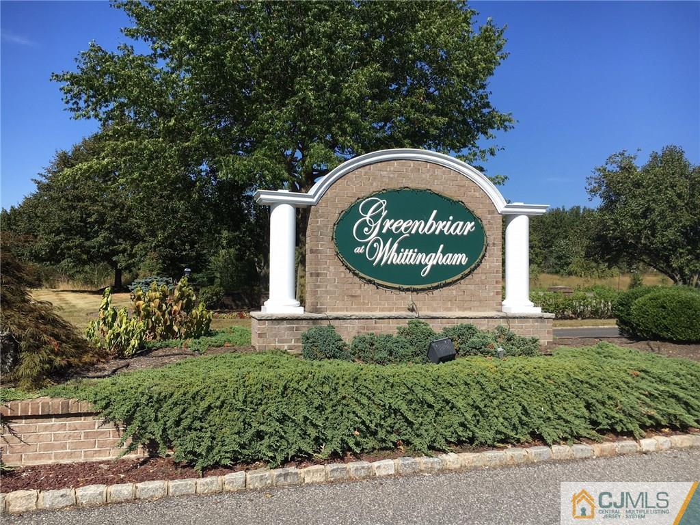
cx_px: 350
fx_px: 586
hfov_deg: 61.7
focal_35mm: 29
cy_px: 262
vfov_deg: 48.2
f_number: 2.2
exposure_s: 1/1538
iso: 25
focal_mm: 4.15
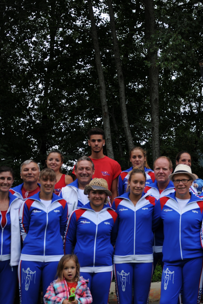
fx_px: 465
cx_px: 168
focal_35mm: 55
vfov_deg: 36.2
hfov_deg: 24.2
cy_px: 154
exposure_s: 1/125
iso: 200
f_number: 3.8
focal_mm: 24
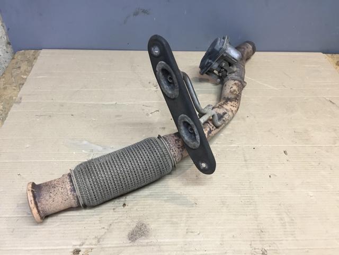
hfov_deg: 61.7
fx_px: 284
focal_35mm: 29
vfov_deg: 48.2
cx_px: 170
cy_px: 128
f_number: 2.2
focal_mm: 4.15
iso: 80
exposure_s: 1/33
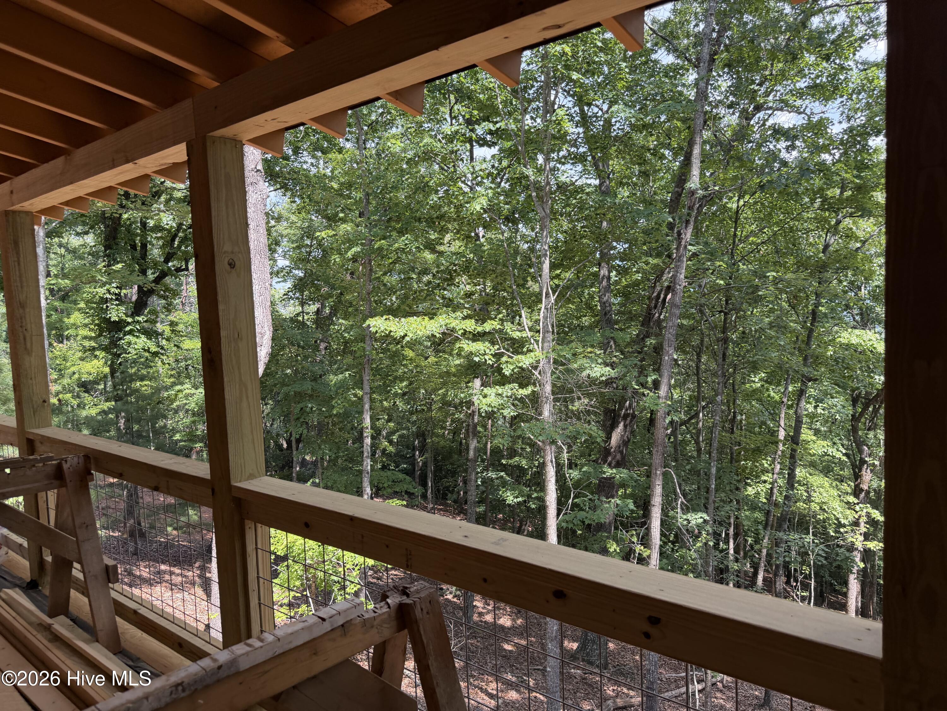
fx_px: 657
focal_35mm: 24
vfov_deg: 56.8
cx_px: 474
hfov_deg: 71.6
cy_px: 356
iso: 100
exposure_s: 1/757
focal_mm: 6.76
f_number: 1.78
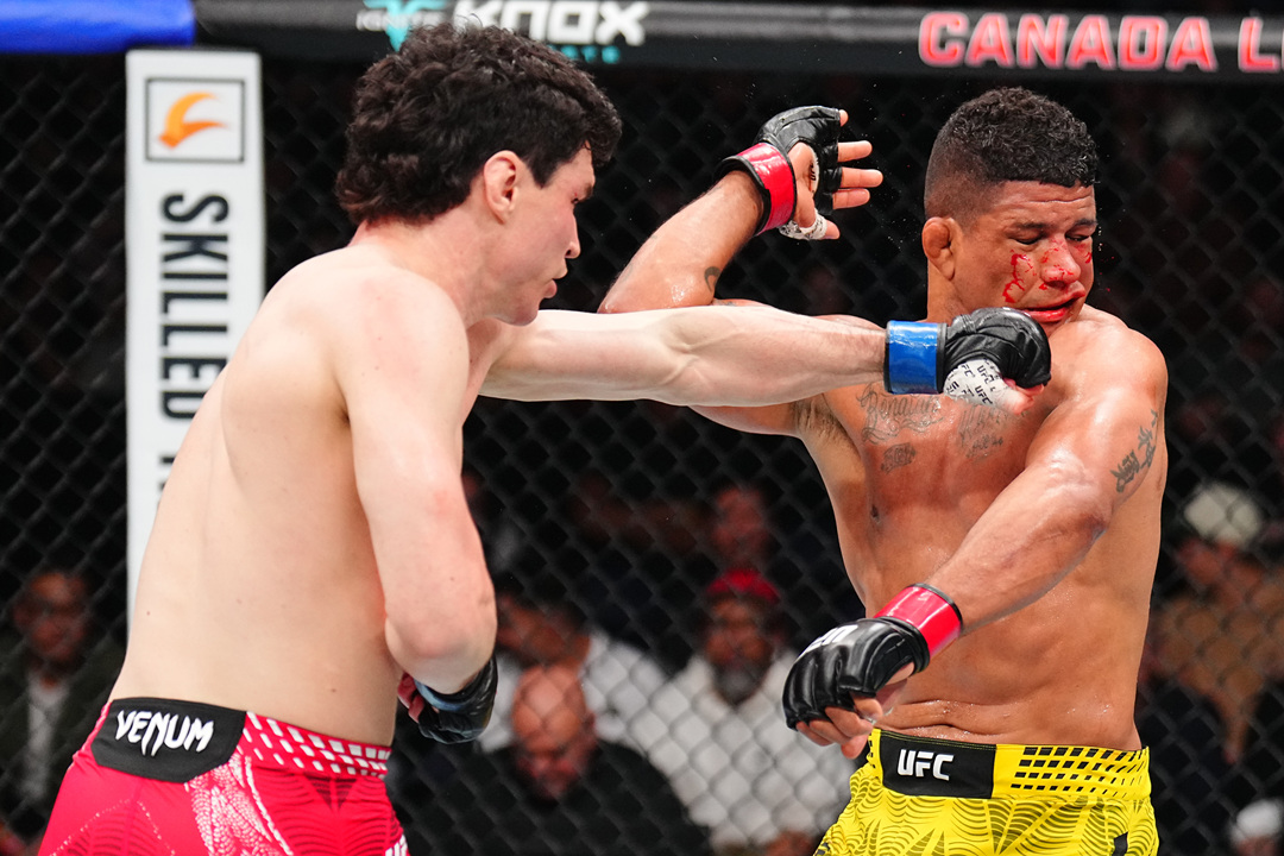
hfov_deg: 20.2
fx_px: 3602
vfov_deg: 13.6
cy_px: 428
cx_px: 642
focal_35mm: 101
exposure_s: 1/1600
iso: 4000
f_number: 2.8
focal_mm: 101
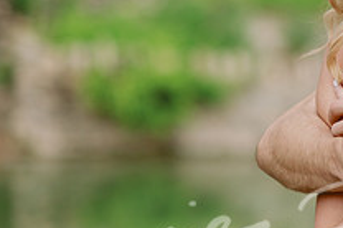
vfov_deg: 5.3
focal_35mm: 256
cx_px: 483
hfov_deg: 7.9
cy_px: 50
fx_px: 2435
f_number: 2
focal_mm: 85
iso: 80
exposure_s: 1/800
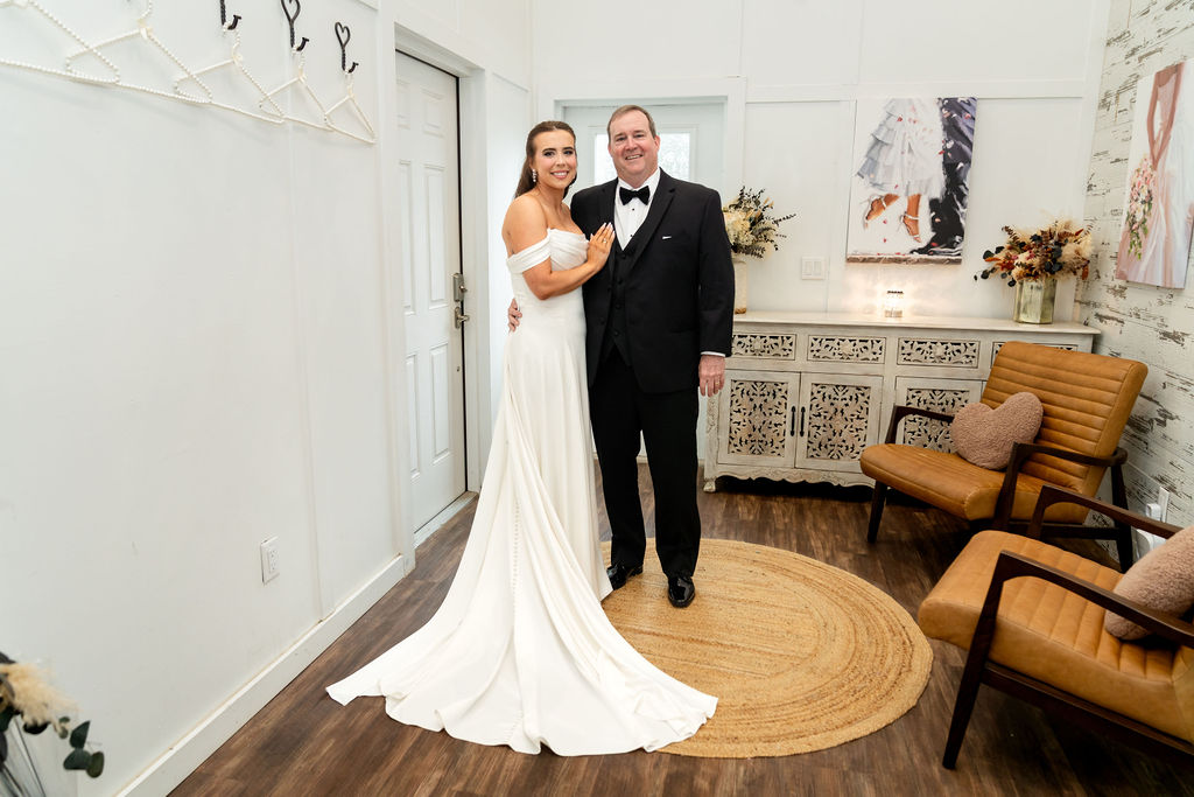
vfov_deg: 51.7
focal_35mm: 25
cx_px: 597
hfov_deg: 72.0
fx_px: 822
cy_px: 398
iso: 400
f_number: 3.5
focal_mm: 24
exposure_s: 1/160
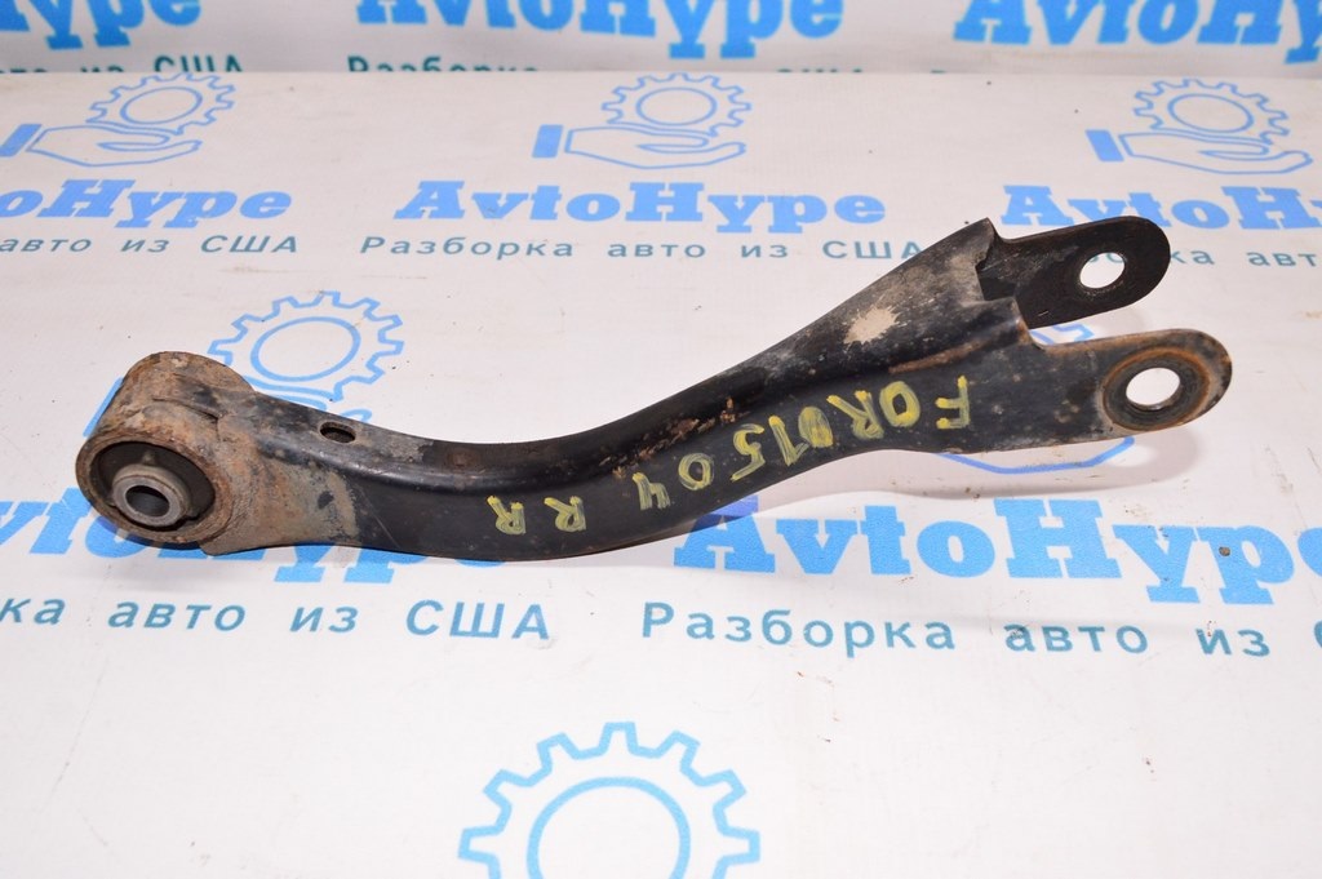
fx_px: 1266
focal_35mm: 34
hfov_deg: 55.1
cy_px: 440
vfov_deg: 38.3
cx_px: 661
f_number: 8
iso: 1600
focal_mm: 23
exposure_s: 1/80
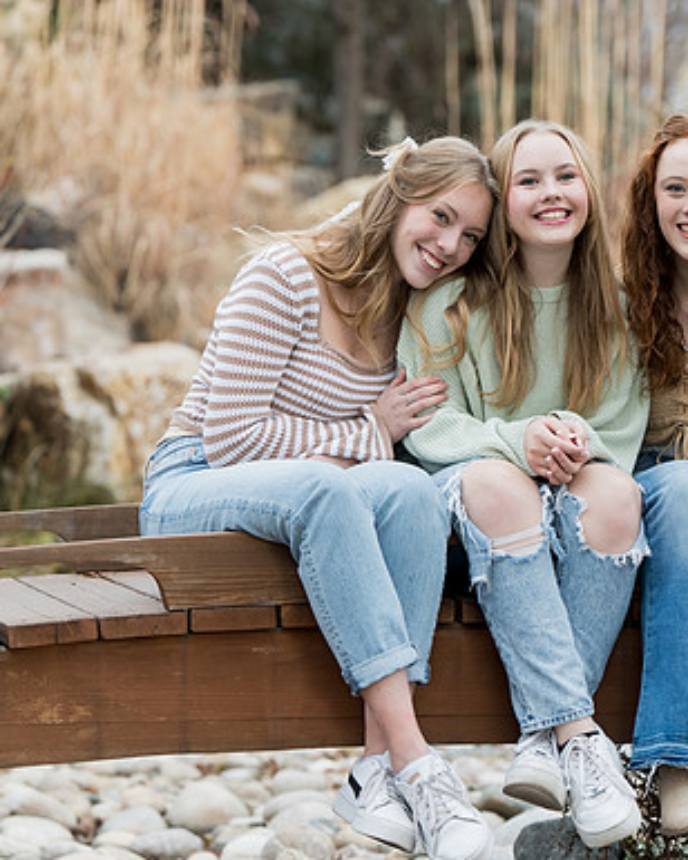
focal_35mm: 143
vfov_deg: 13.5
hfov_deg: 10.8
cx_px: 415
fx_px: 3640
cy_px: 430
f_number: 3.2
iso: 400
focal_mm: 101
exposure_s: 1/200
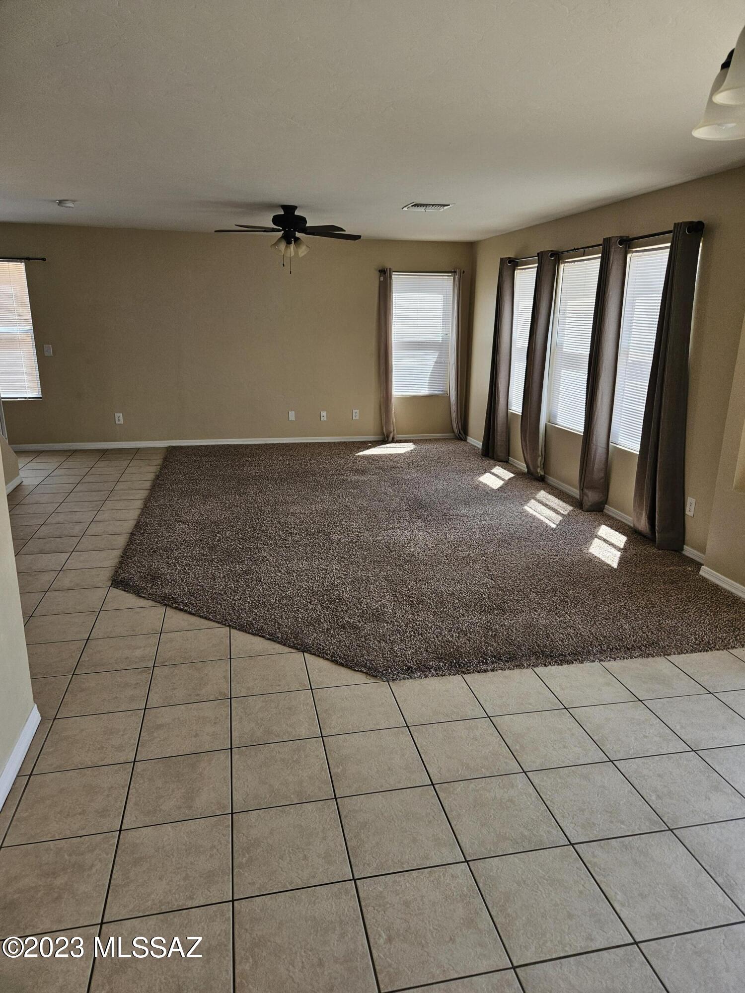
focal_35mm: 23
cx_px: 372
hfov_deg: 58.9
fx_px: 660
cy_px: 496
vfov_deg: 73.9
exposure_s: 1/359
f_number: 1.8
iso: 80
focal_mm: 5.4
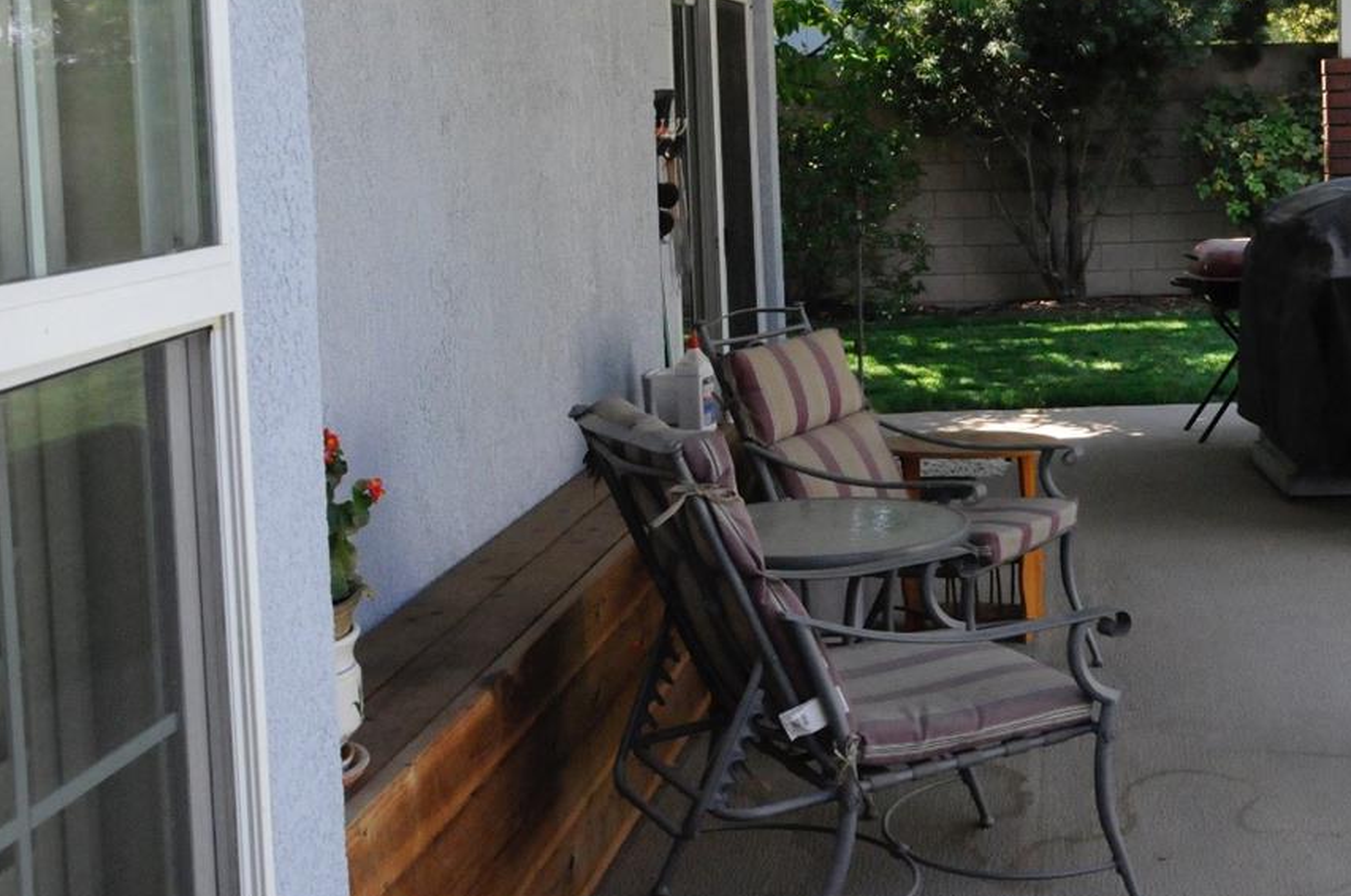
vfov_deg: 23.1
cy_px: 238
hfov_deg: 33.6
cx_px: 1074
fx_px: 2173
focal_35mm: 58
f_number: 8
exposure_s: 1/640
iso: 2000
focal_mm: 22
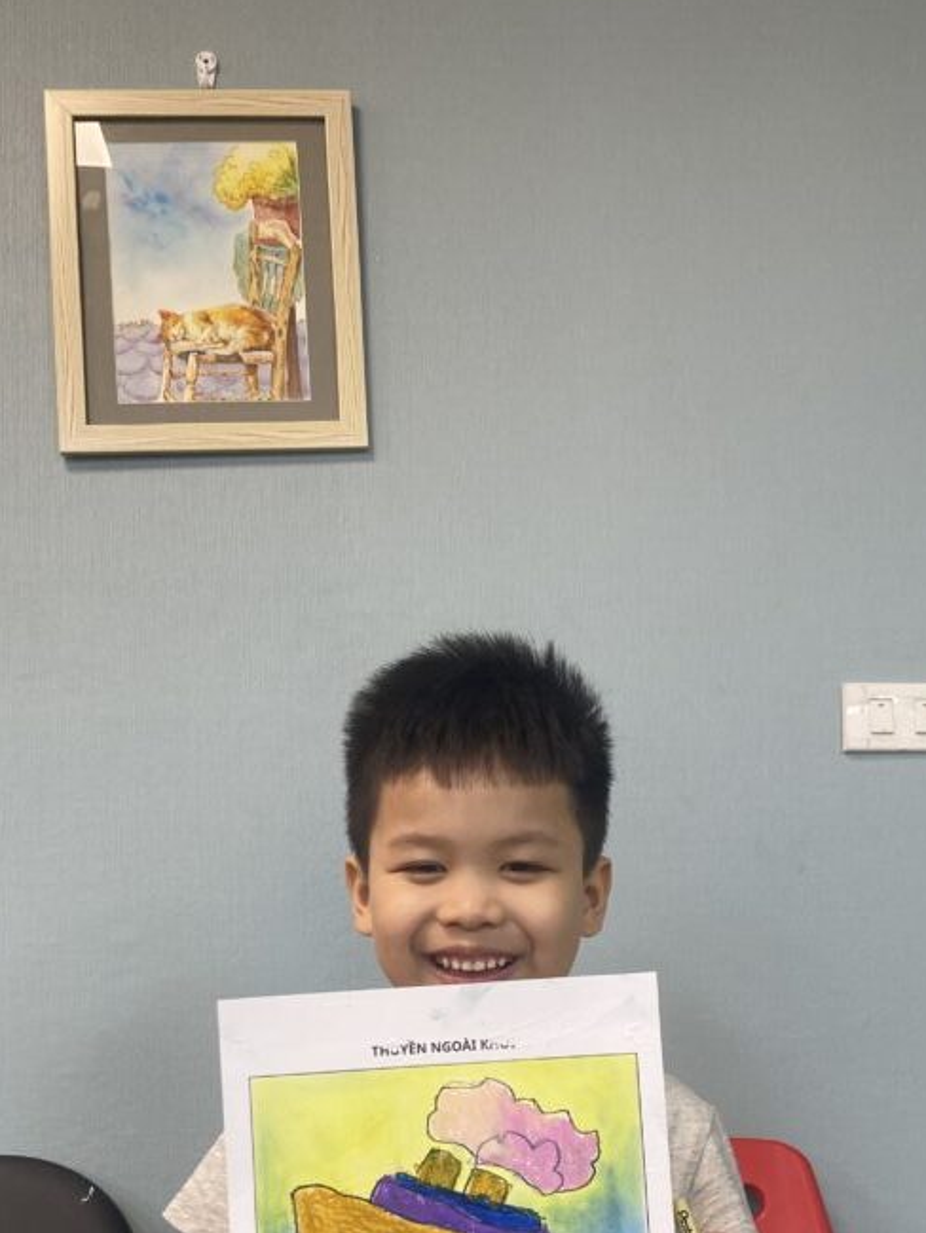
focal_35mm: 40
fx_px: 1426
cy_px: 909
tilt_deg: +5.7
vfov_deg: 45.3
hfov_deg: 36.0
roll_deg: +3.3
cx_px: 480
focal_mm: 4.25
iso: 80
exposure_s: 1/100
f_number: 1.8
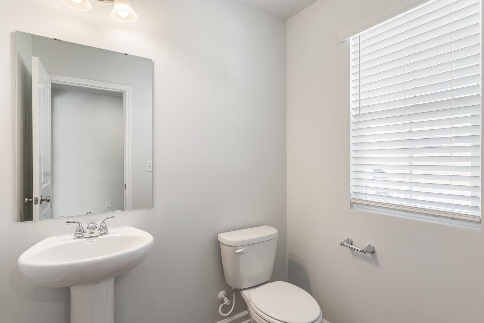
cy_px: 165
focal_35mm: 19
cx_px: 266
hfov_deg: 87.6
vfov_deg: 65.5
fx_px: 251
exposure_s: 1/13
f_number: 5.6
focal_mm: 16.6
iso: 400
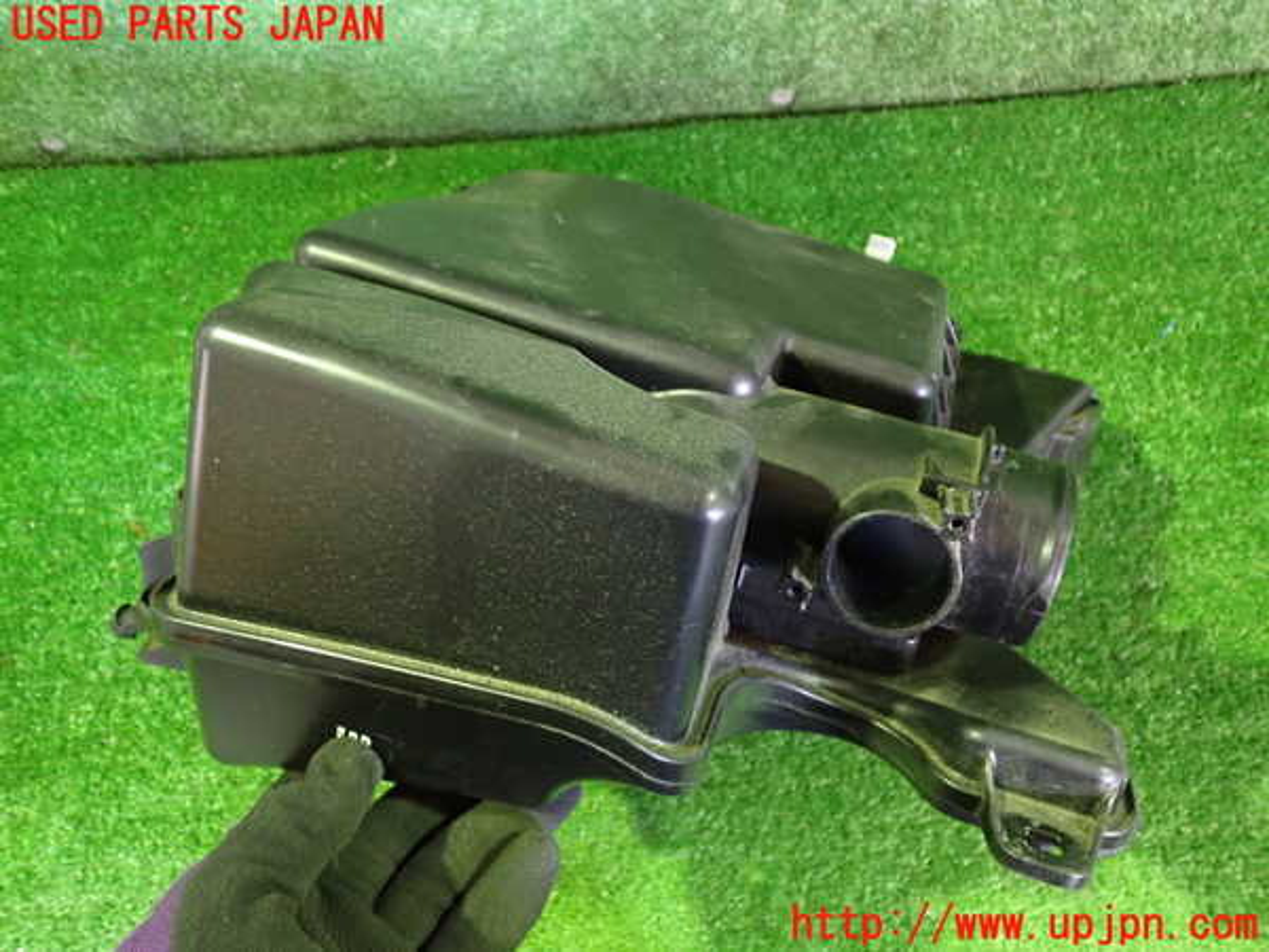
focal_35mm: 30
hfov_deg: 60.0
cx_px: 634
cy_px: 476
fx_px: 1100
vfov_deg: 46.8
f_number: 2.3
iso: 800
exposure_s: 1/15
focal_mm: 5.4
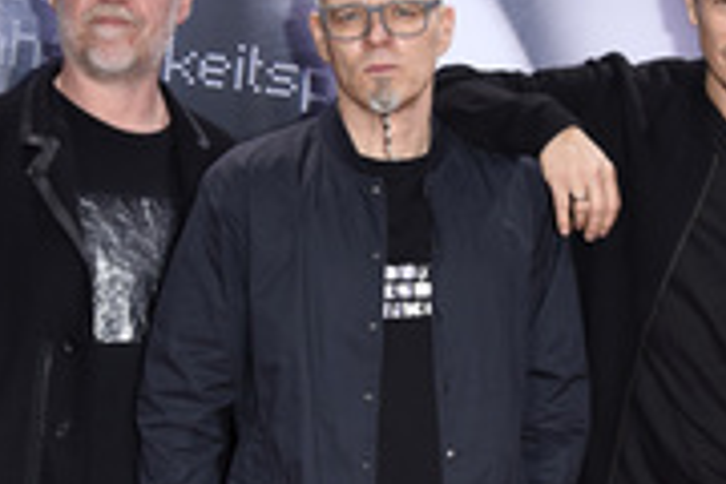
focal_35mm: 120
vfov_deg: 11.4
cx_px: 559
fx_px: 2420
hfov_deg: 17.0
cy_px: 307
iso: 800
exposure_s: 1/200
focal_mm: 48
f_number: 5.6
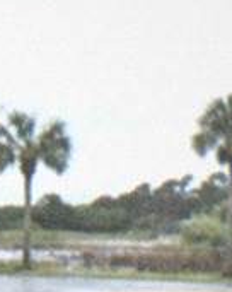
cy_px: 278
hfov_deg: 6.7
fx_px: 1895
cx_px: -319
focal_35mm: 220
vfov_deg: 8.8
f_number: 6.3
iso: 500
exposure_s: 1/800
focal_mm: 40
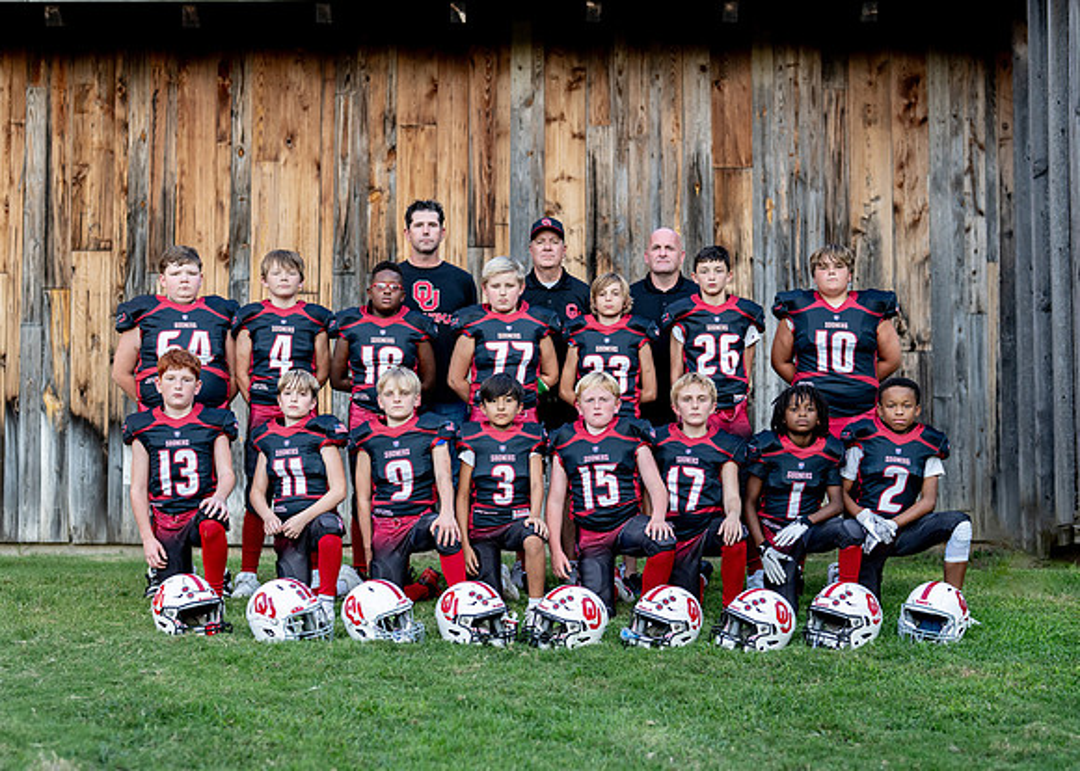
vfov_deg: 22.6
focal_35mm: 63
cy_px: 417
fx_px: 1931
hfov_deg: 31.2
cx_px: 564
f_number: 1.8
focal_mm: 50
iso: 400
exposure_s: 1/1250
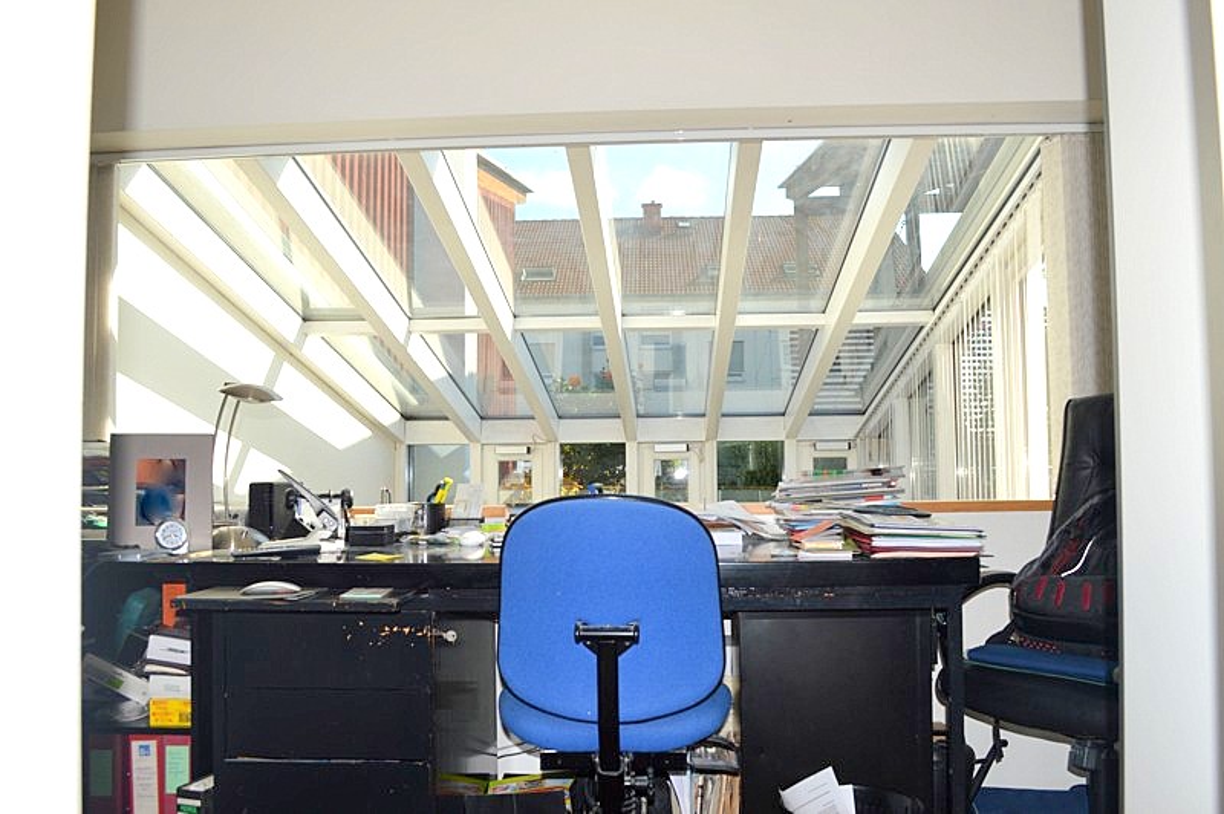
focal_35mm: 36
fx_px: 1223
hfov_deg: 53.2
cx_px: 612
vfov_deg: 36.8
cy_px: 407
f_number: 5.6
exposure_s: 1/200
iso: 100
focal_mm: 24
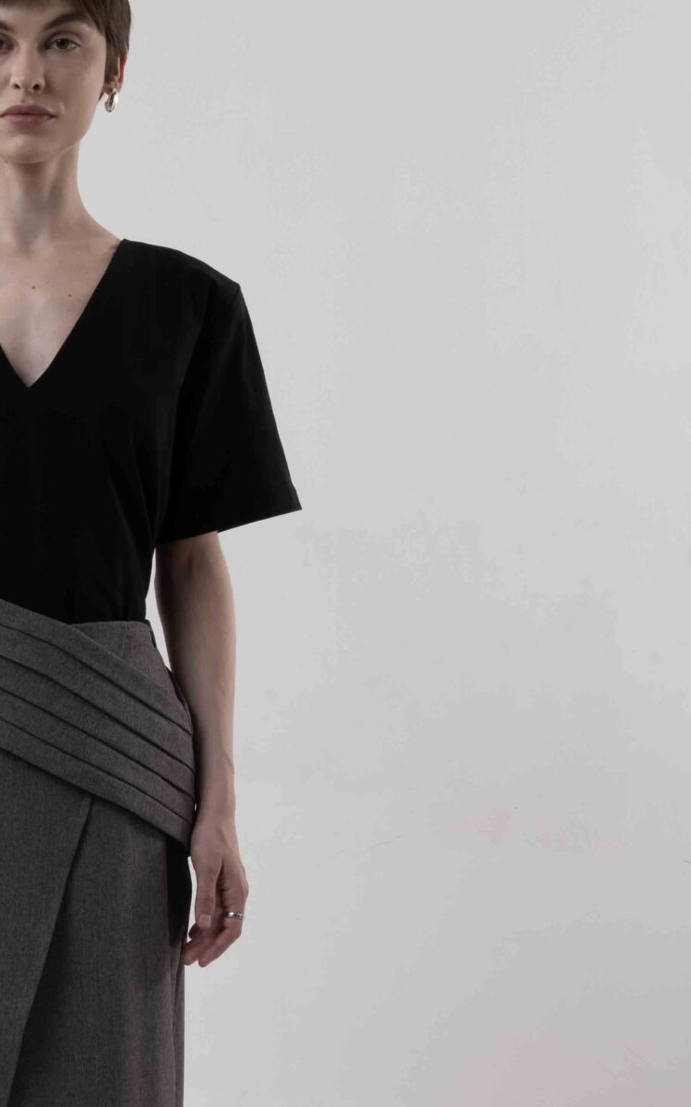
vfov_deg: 26.4
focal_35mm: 77
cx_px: 18
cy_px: 870
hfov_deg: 16.6
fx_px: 2321
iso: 80
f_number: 13
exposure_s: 1/125
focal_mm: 23
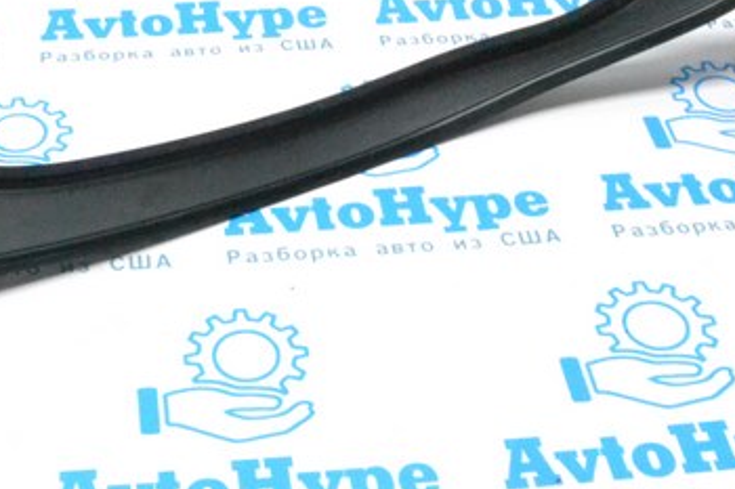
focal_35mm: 79
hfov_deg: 25.4
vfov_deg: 16.4
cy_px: -121
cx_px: 191
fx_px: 1612
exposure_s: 1/80
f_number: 14
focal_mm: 18
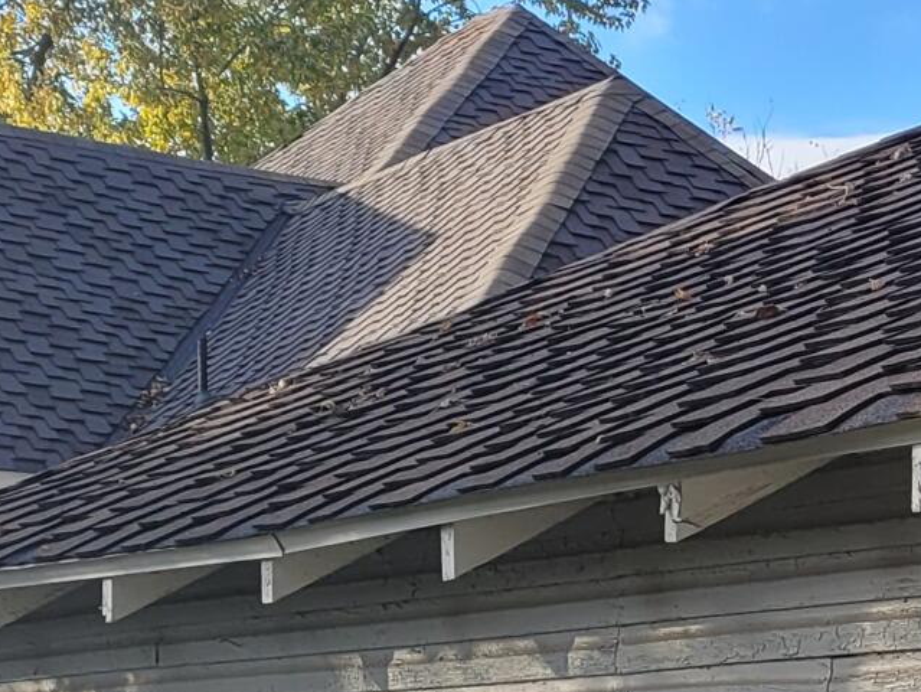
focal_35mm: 122
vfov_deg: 11.8
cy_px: 905
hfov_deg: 14.5
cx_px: 1552
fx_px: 3248
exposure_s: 1/796
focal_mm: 5.4
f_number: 1.8
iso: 40
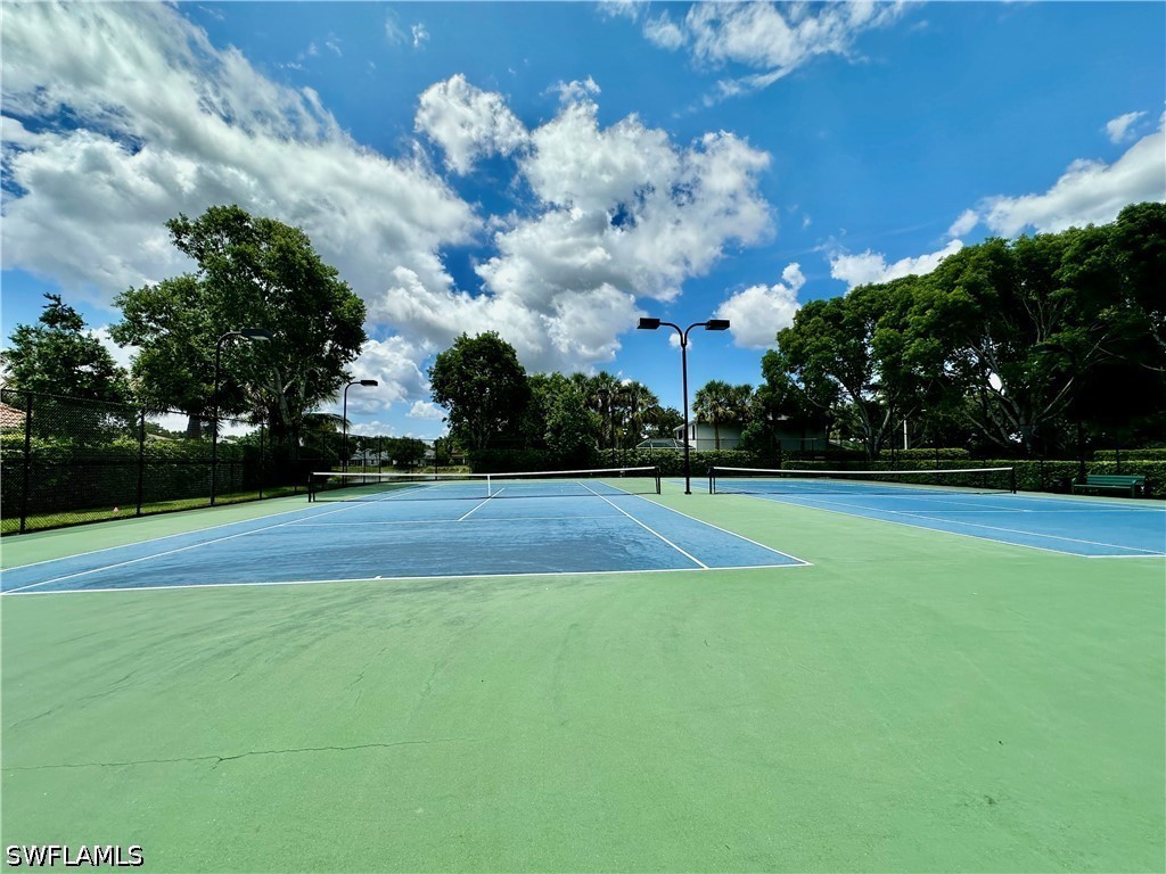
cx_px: 583
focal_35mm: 14
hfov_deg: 102.1
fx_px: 472
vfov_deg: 85.7
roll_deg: +0.3
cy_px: 437
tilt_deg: +3.3
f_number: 2.2
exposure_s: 1/2618
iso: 50
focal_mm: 2.22
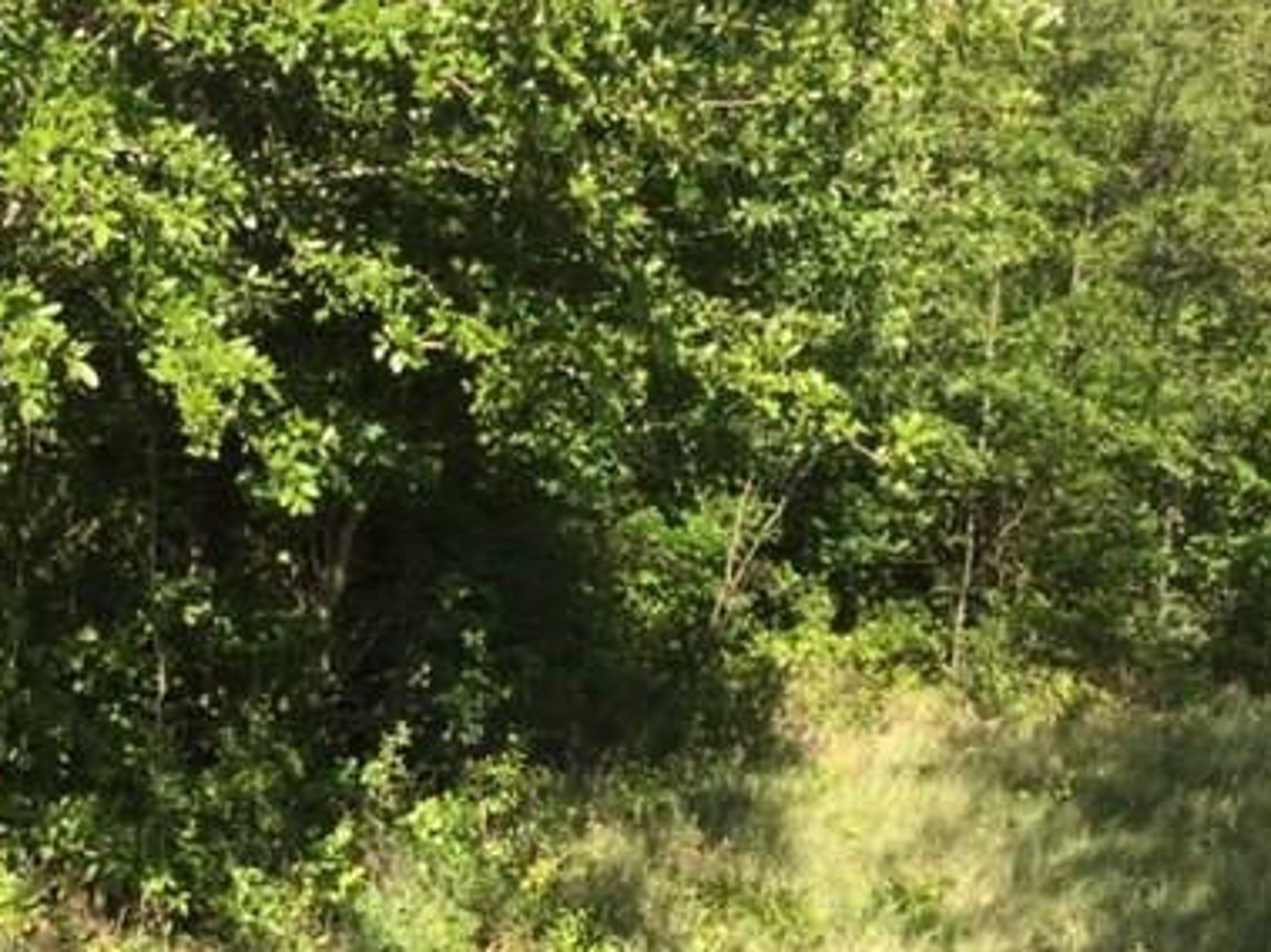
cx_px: 486
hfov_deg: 38.7
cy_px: 426
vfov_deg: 29.6
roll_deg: +0.5
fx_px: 1799
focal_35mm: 49
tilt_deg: -5.7
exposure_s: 1/760
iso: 32
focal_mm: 4.15
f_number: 2.2
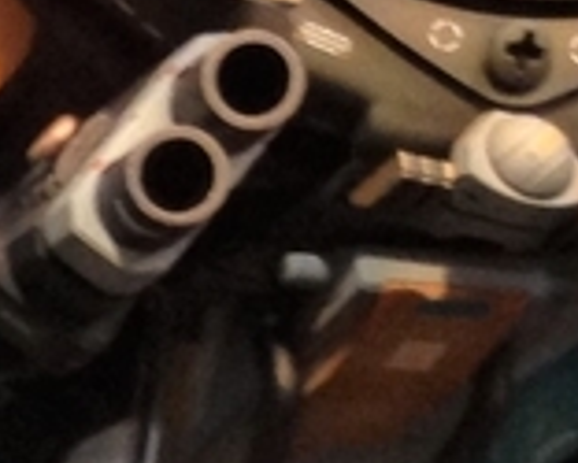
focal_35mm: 247
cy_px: 1296
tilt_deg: -18.3
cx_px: -1612
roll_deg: -2.9
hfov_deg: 6.5
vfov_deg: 5.9
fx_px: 4228
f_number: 2.4
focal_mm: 4.12
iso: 125
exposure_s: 1/20
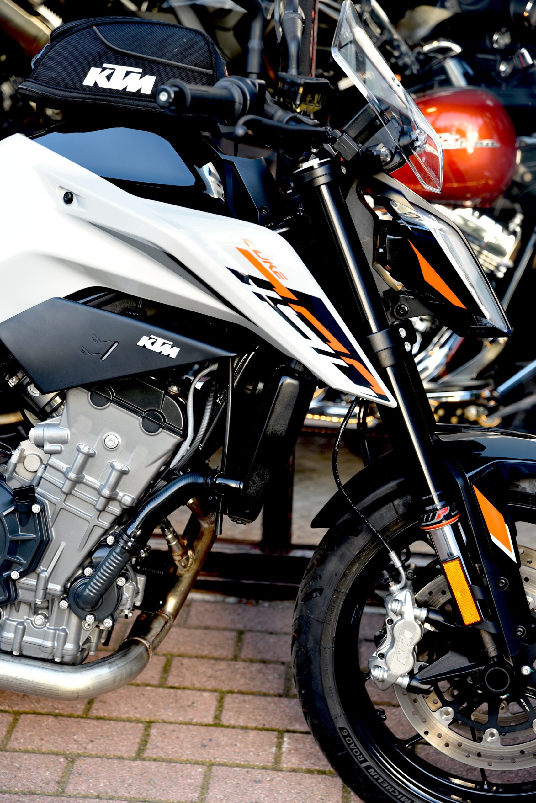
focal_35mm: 70
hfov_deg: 19.5
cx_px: 268
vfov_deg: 28.8
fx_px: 1562
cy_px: 402
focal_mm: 70
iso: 200
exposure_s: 1/60
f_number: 4
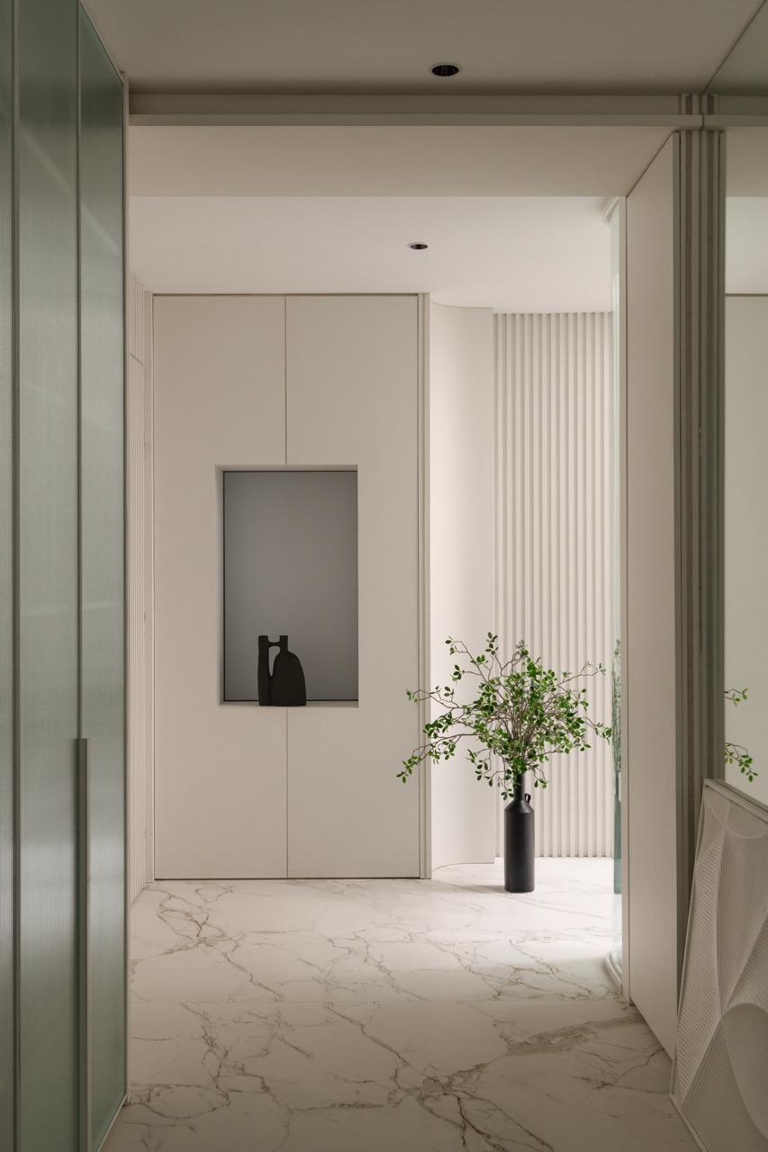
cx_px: 384
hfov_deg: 37.8
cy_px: 576
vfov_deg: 54.4
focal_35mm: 35
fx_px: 1120
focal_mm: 35
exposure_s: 1/5
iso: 640
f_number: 9
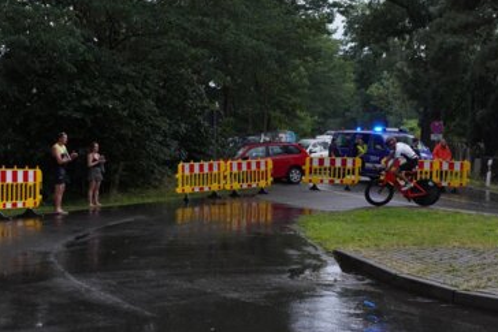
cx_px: 244
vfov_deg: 20.6
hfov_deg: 30.5
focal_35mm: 66
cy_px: 178
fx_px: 913
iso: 2500
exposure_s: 1/640
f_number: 6.3
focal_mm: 40
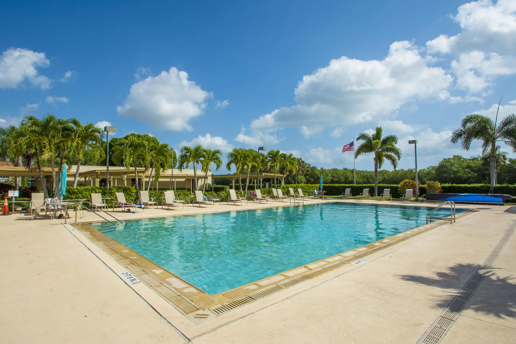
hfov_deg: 90.0
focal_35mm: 18
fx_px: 258
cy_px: 172
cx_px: 258
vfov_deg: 67.4
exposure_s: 1/500
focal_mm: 12
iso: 100
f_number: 8
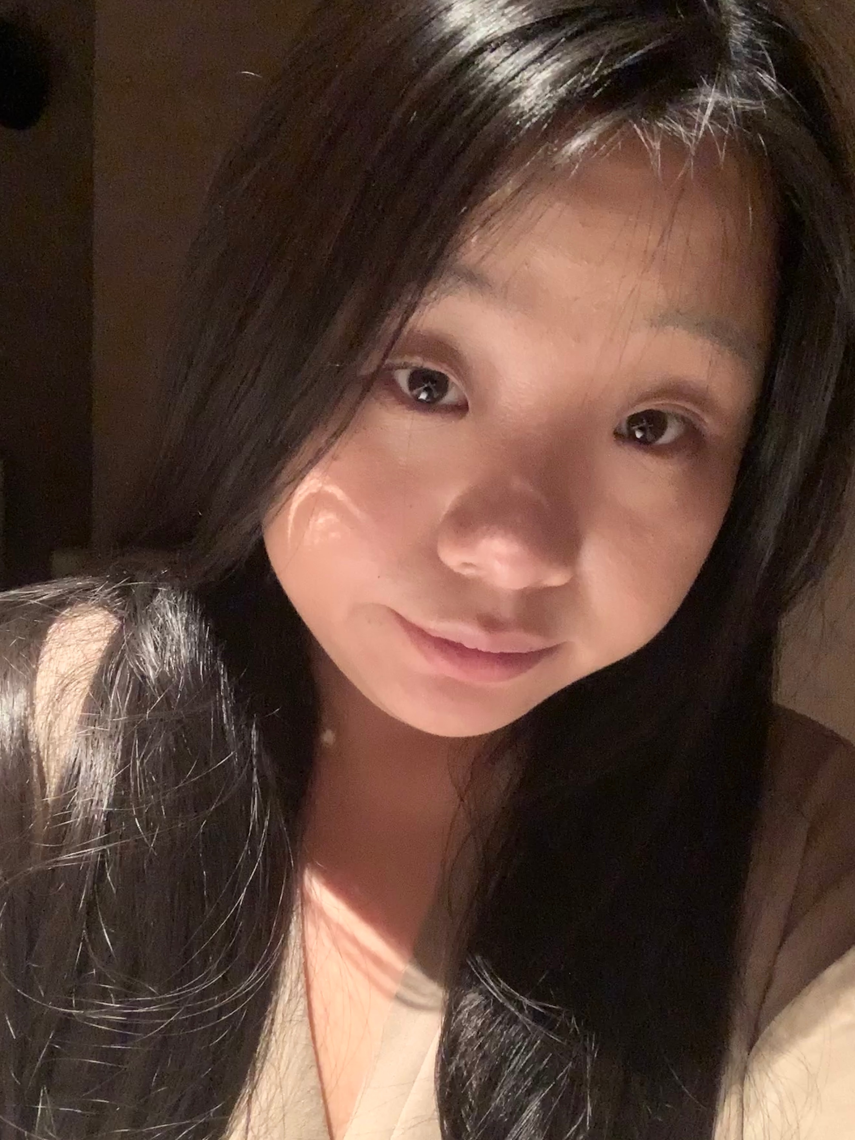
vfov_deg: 56.8
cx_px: 428
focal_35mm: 32
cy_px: 570
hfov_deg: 44.2
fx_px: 1054
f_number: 2.2
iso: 640
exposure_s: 1/16
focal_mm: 2.87
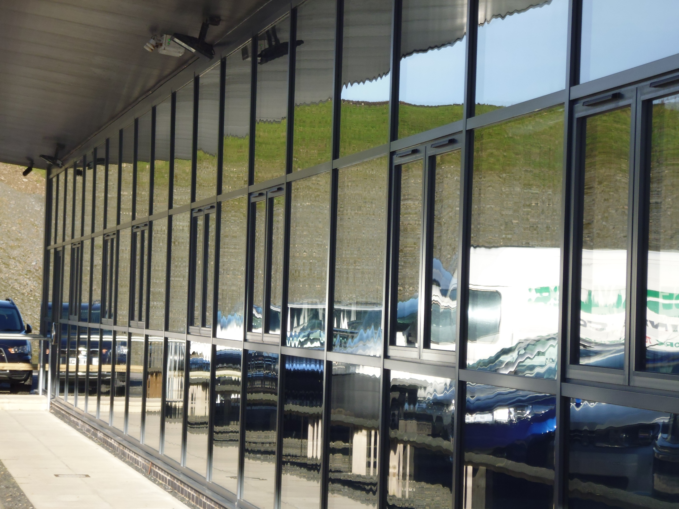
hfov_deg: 16.4
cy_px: 254
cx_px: 340
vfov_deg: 12.3
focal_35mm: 120
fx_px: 2354
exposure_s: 1/125
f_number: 6.9
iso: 100
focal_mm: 21.5
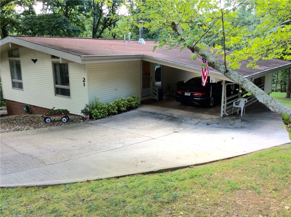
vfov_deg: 44.0
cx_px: 146
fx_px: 269
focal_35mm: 32
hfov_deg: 56.9
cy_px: 108
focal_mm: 3.3
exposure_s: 1/120
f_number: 2.4
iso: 40
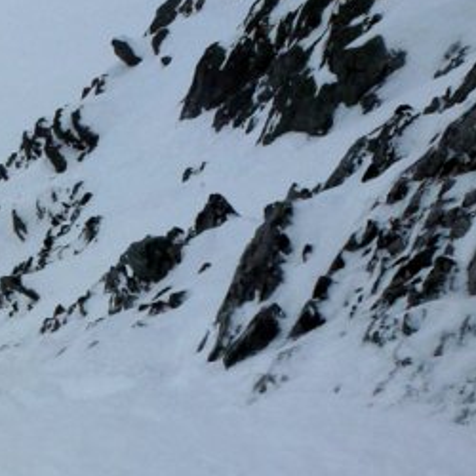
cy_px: 444
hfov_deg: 22.8
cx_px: -129
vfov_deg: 24.5
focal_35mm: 68
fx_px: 1058
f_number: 4.5
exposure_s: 1/2000
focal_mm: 4.3
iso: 100
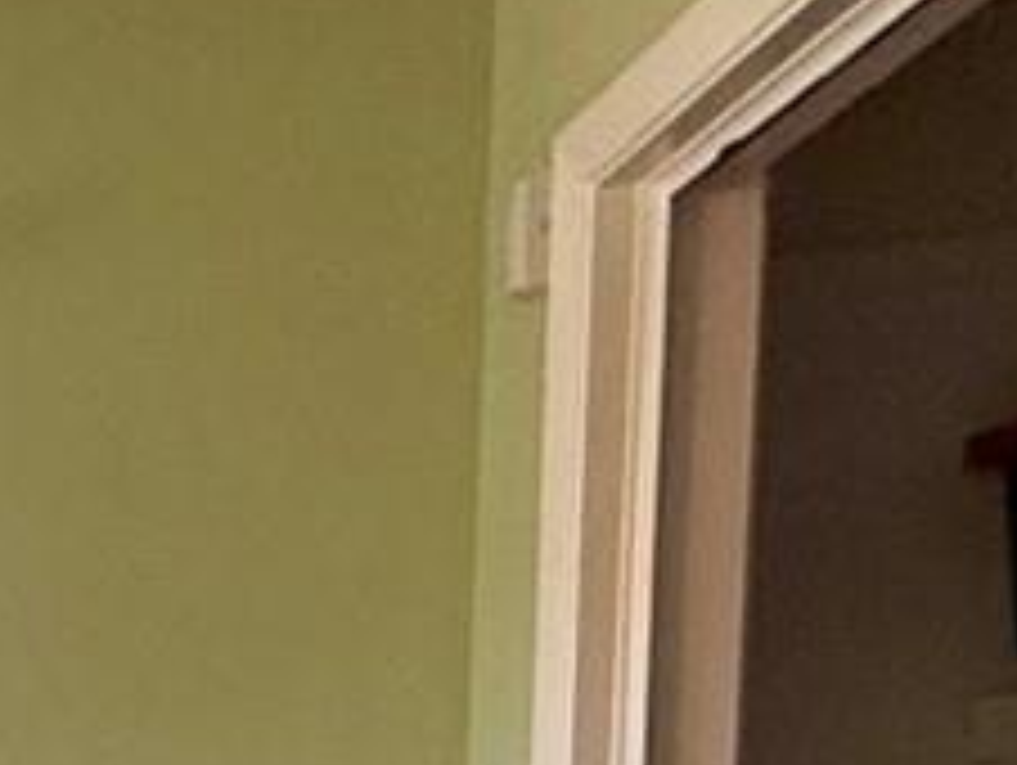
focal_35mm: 99
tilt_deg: -5.1
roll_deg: +1.5
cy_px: 1269
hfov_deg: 13.0
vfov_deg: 13.7
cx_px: -1629
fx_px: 2912
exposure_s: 1/120
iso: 160
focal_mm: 2.22
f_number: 2.2
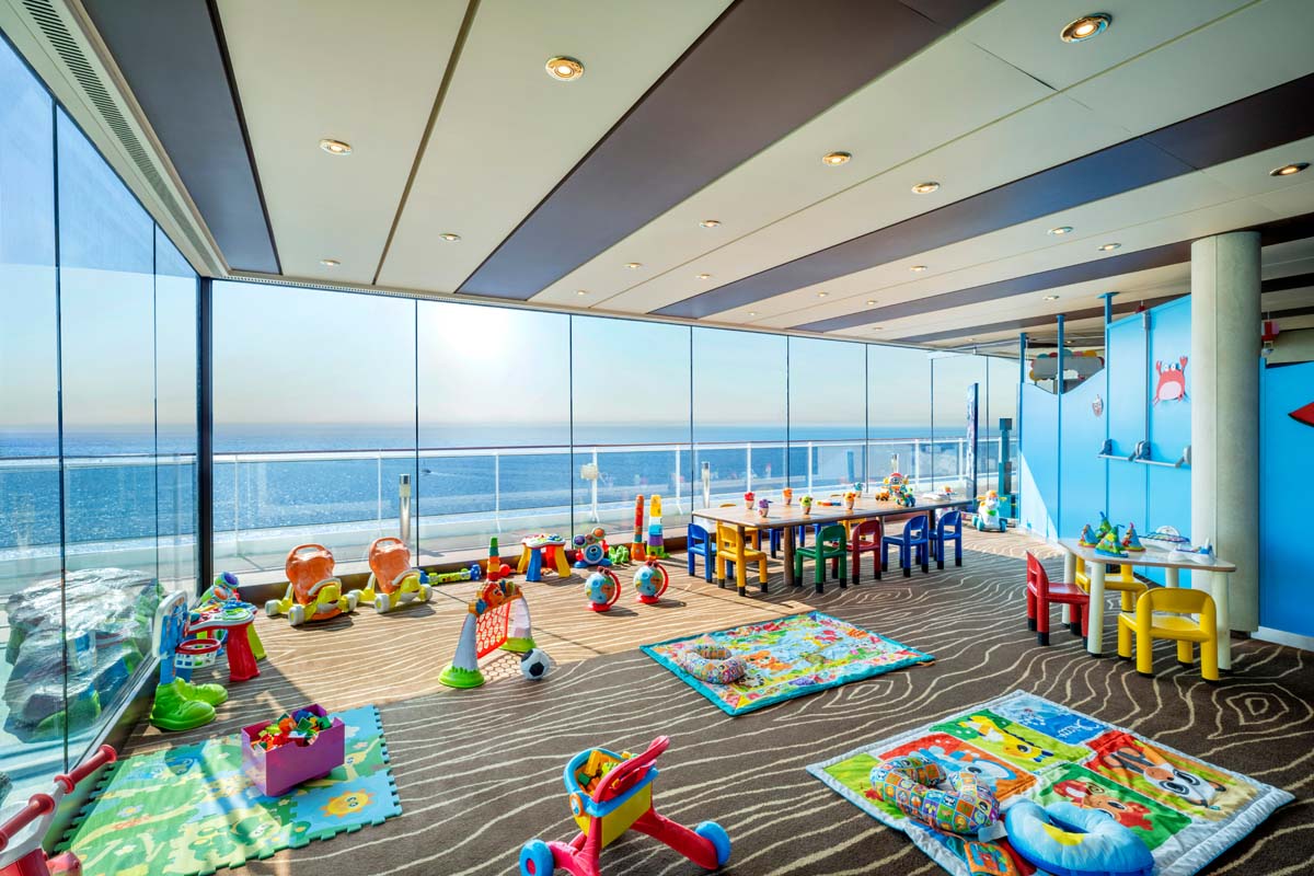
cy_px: 438
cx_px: 657
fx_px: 584
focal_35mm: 16
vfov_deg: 73.7
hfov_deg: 96.7
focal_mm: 16
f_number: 11
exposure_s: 1/15
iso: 200
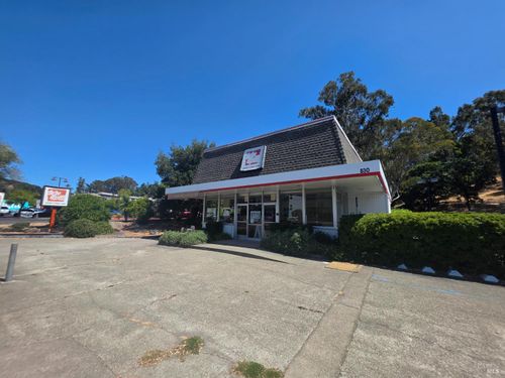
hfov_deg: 106.2
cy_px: 189
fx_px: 190
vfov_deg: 89.9
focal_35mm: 13
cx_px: 252
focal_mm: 2.2
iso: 40
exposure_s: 1/2071
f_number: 1.9
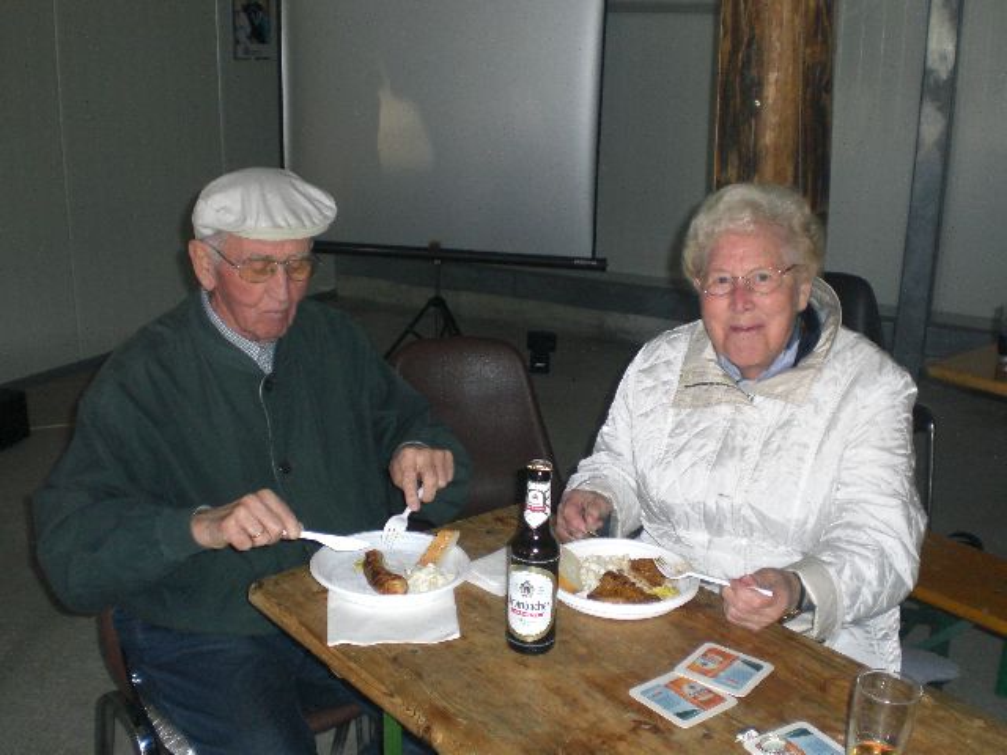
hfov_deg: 49.0
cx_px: 504
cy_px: 378
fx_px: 1105
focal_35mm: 38
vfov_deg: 37.7
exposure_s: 1/60
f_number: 3.1
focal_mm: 6.3
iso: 200
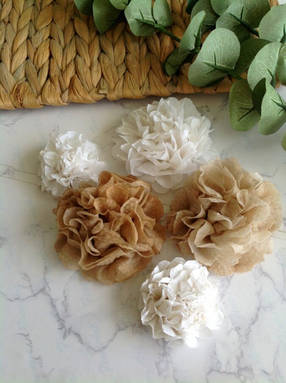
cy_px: 192
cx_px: 143
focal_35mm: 35
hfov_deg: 40.6
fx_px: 387
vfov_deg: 52.7
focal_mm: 4.28
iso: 50
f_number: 2.4
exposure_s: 1/321
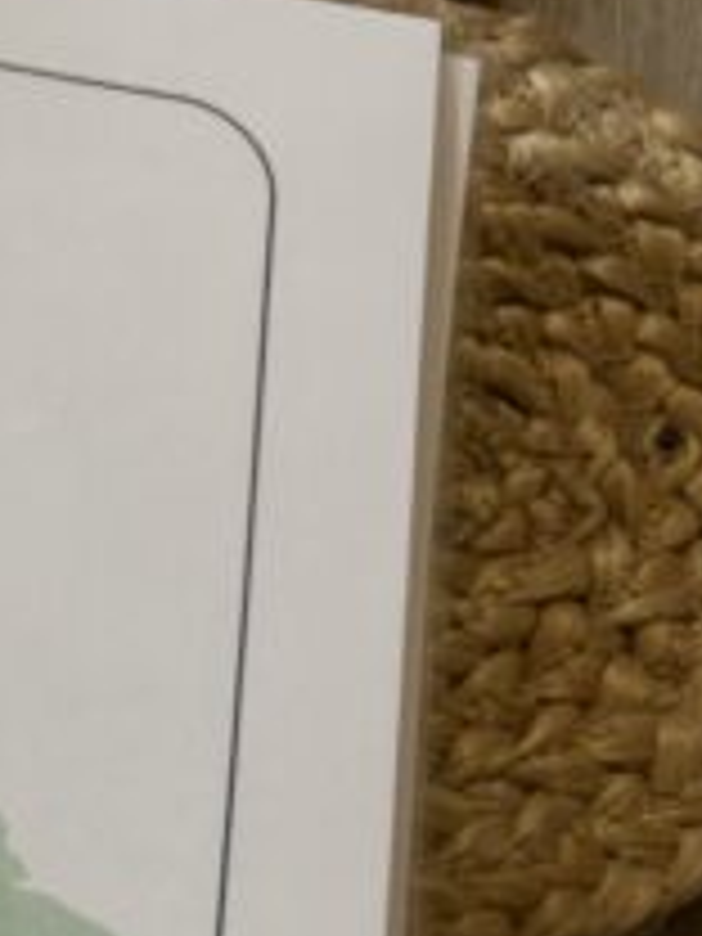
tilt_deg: -72.2
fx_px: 2704
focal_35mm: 100
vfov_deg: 18.9
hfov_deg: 13.2
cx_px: -598
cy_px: 1008
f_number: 1.6
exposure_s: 1/81
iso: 125
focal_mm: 5.96
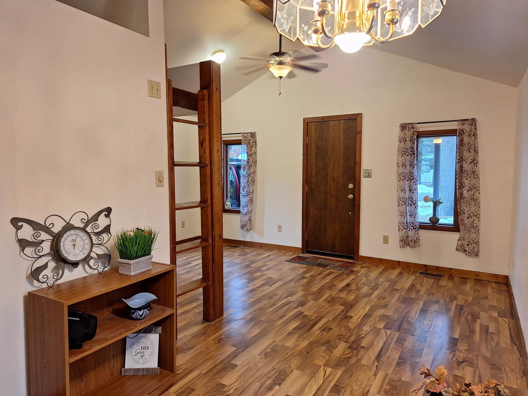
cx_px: 264
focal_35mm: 23
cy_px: 198
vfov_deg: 58.9
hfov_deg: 73.9
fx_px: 351
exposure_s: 1/40
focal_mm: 5.54
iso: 100
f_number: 1.8
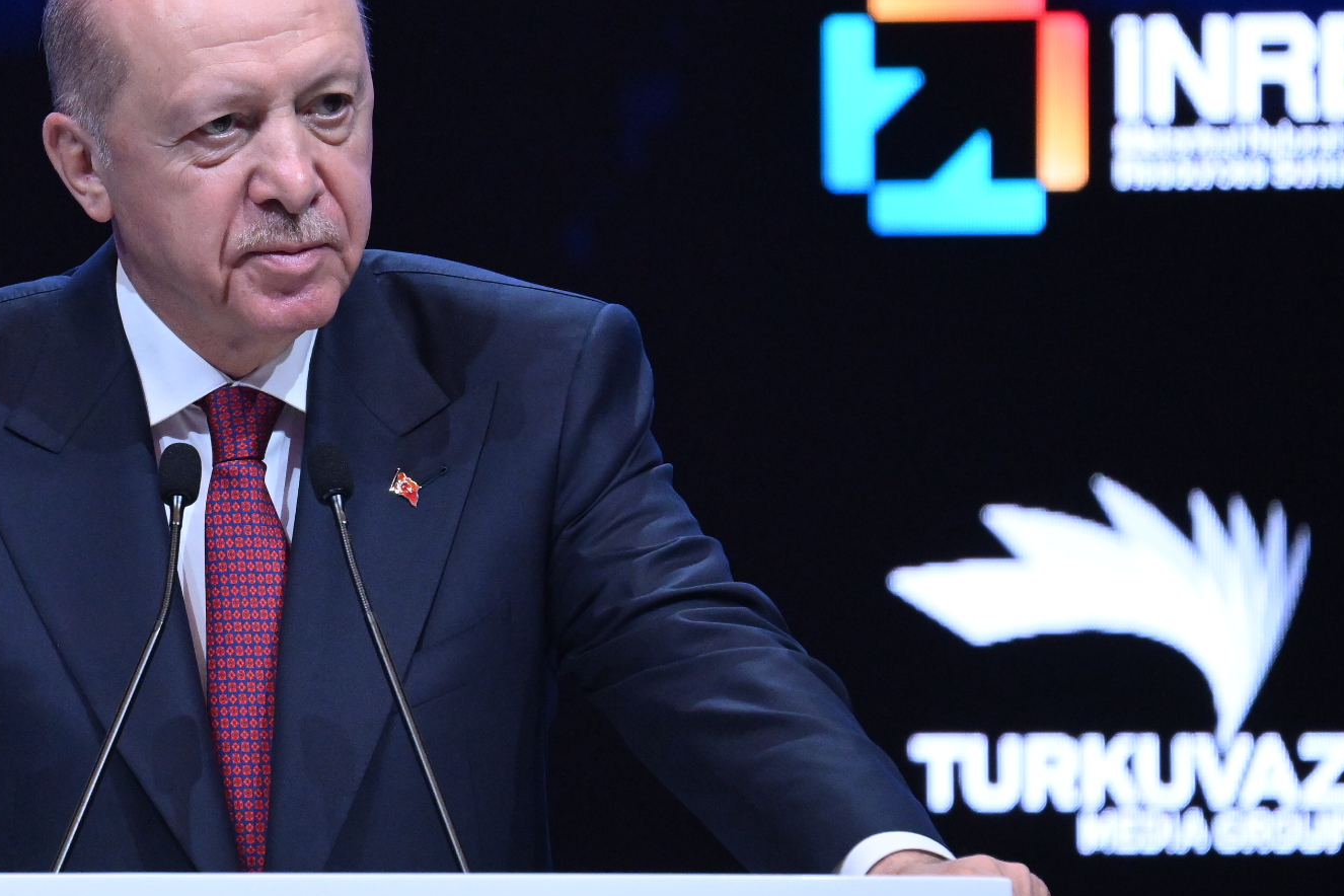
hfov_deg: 2.8
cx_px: 109
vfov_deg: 1.9
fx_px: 27363
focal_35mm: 733
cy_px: 477
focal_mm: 300
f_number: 5.3
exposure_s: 1/160
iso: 4000
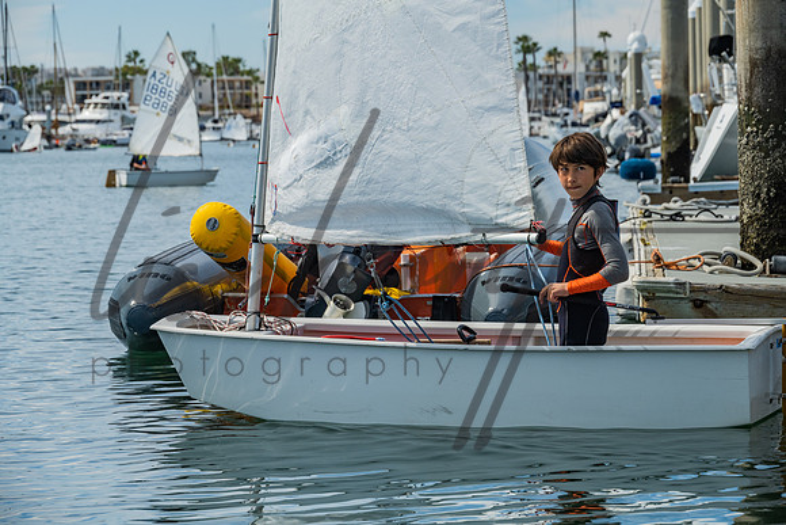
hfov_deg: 15.2
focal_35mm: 135
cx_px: 393
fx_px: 2948
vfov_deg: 10.2
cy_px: 262
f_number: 10
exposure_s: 1/200
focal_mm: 135
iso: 250
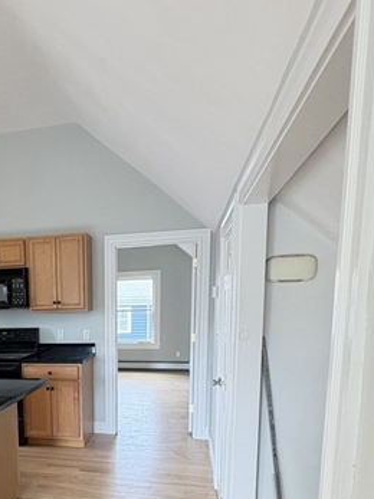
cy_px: 380
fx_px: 447
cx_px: 53
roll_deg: +1.4
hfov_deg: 42.5
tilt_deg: -7.7
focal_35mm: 31
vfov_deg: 55.3
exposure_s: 1/60
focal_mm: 2.22
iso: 400
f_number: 2.2
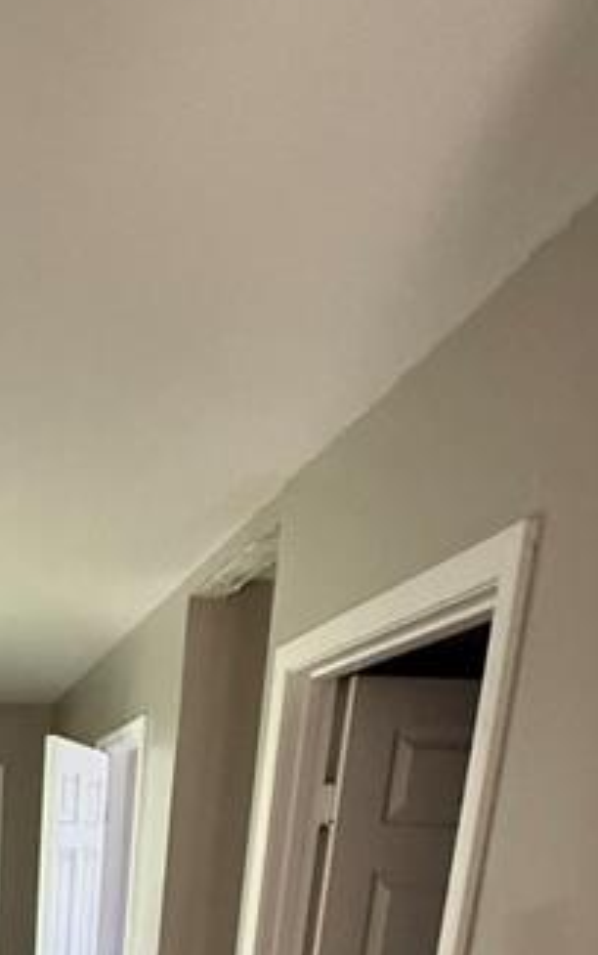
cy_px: 1078
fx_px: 912
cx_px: -53
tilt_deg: -12.2
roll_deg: -2.4
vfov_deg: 42.1
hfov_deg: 32.2
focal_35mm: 35
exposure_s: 1/60
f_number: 2.2
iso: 640
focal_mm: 2.22
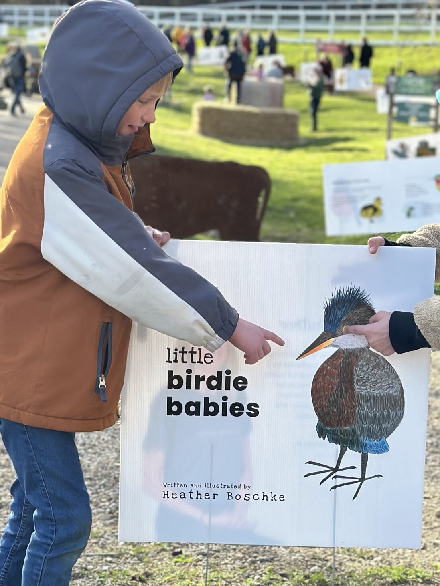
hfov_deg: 17.5
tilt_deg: -11.0
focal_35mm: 84
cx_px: 315
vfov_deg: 23.2
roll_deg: -2.9
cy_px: 385
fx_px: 1424
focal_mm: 6.86
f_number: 1.78
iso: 100
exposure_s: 1/1751
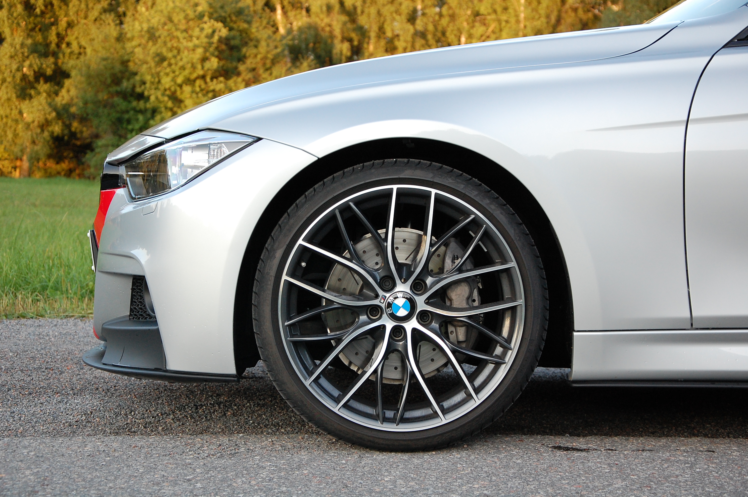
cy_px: 248
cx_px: 374
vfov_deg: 18.1
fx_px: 1557
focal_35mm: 75
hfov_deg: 27.0
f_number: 5
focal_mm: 50
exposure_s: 1/200
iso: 800
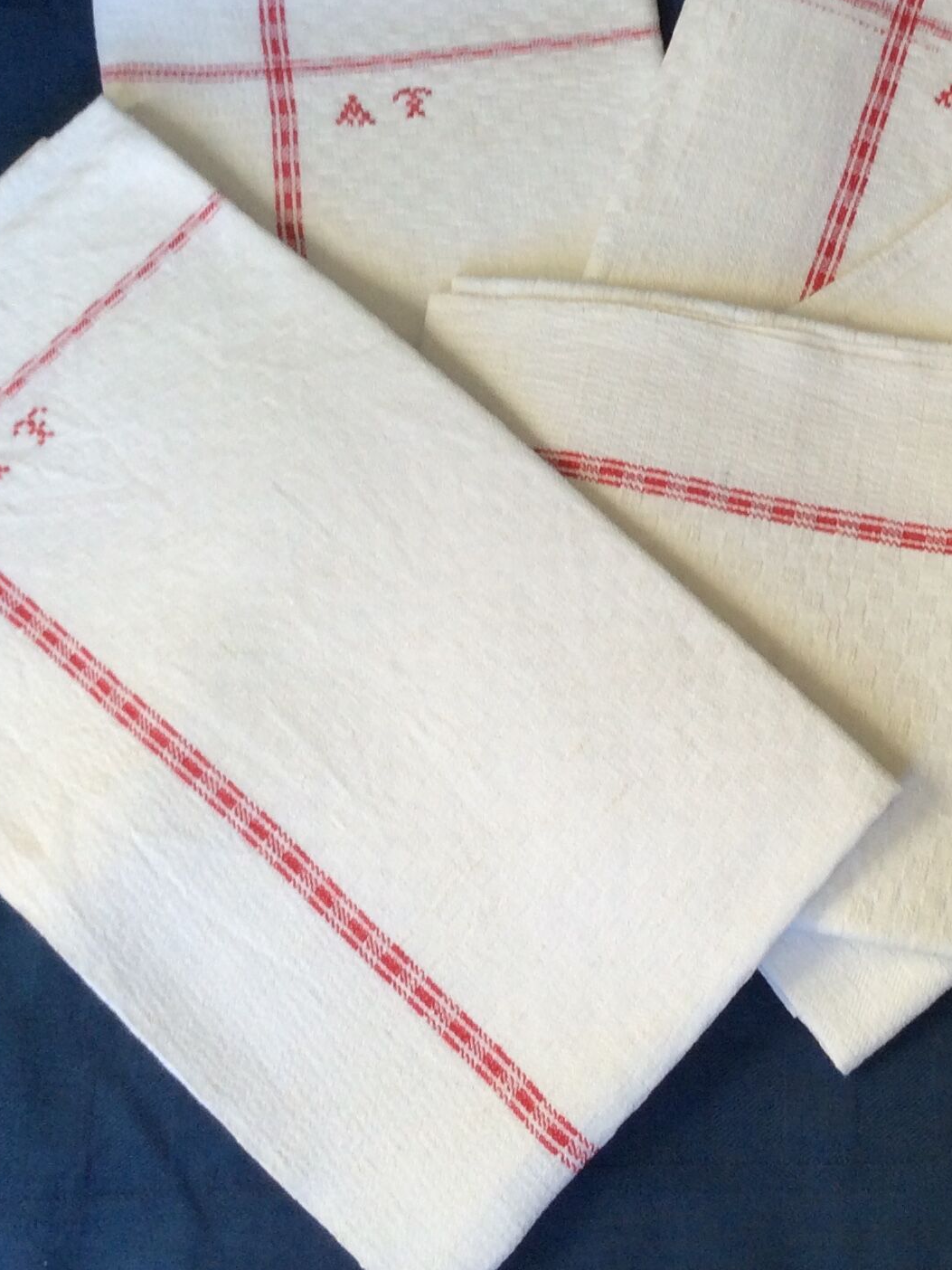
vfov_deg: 32.5
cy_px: 467
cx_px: 742
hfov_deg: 24.5
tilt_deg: -62.6
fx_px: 2163
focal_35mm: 59
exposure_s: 1/50
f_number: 2.4
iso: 50
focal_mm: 3.3
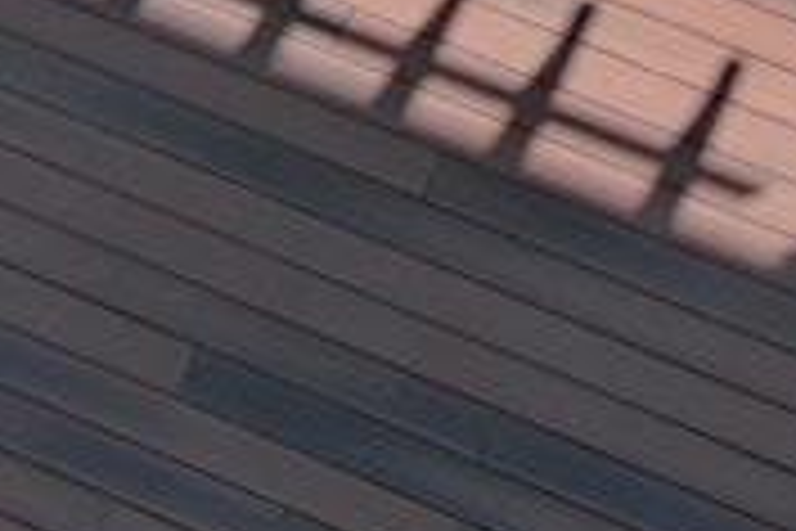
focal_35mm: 168
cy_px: -389
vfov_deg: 7.9
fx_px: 3714
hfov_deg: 12.2
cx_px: 571
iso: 100
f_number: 2.8
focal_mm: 10.57
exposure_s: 1/1052
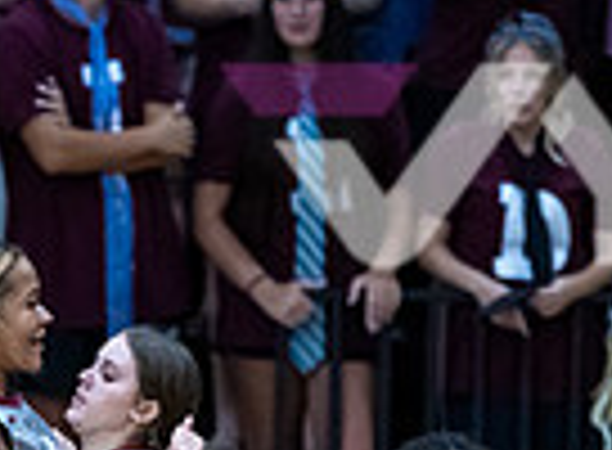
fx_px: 16292
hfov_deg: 2.2
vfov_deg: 1.6
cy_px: 693
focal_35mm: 928
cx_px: 32
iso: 3200
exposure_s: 1/1600
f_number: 2
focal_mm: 200
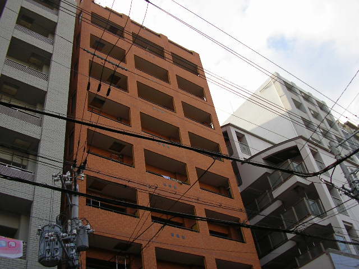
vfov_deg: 37.7
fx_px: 394
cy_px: 134
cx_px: 180
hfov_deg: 49.0
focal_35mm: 38
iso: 71
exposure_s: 1/230
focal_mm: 5.8
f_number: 4.1
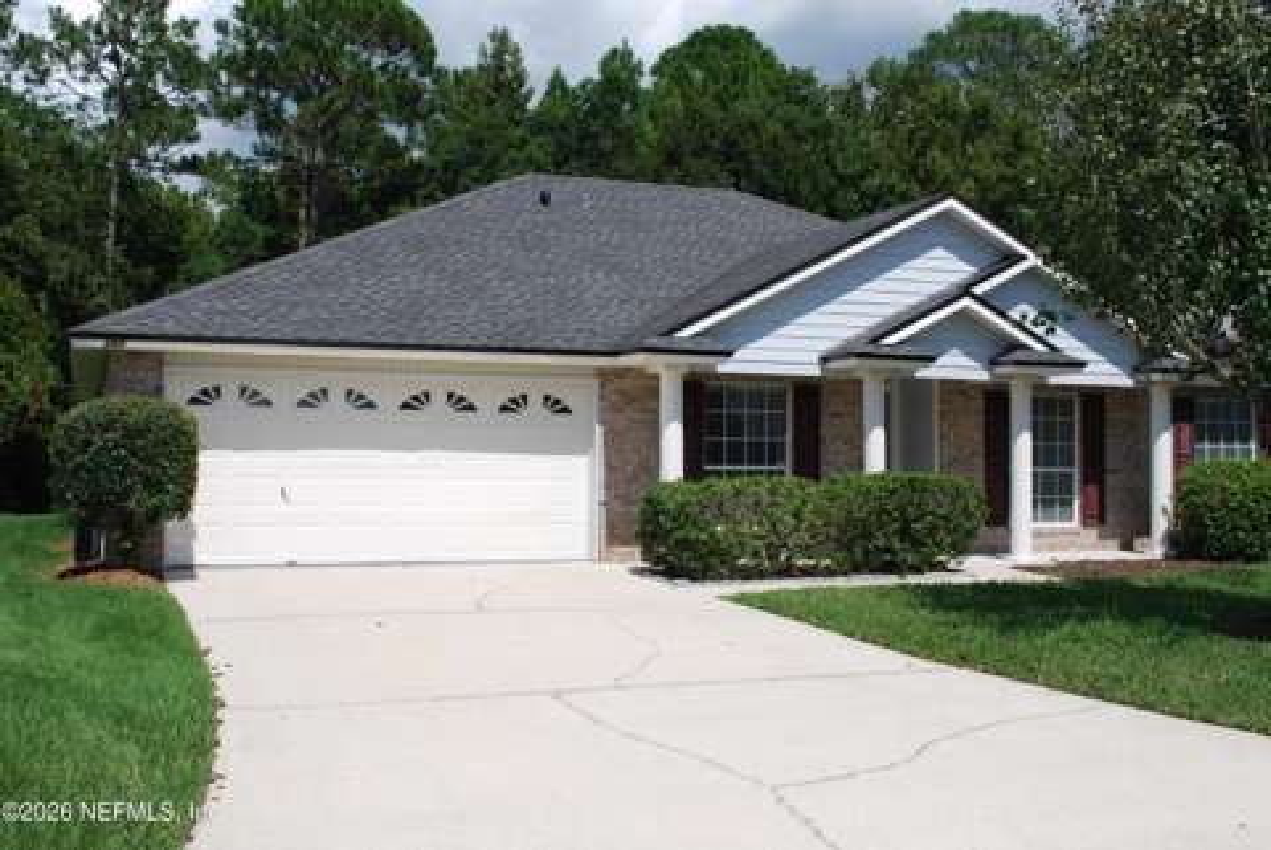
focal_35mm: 39
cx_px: 636
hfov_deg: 49.5
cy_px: 425
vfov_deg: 34.3
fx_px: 1378
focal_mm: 26
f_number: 9
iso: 100
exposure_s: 1/320
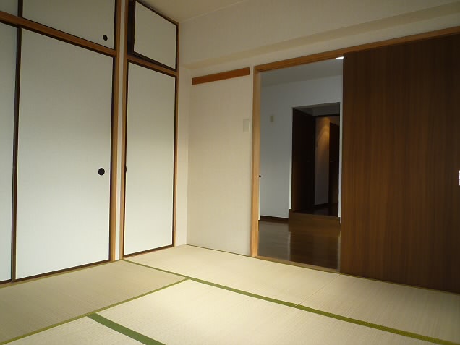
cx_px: 230
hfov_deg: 69.4
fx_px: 332
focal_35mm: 25
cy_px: 172
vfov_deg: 54.9
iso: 80
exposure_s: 1/50
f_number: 2.8
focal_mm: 4.4
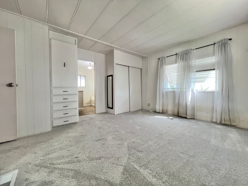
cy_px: 93
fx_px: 93
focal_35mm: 13
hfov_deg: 106.2
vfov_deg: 89.9
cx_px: 124
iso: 200
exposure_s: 1/60
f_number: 1.8
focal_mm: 1.57
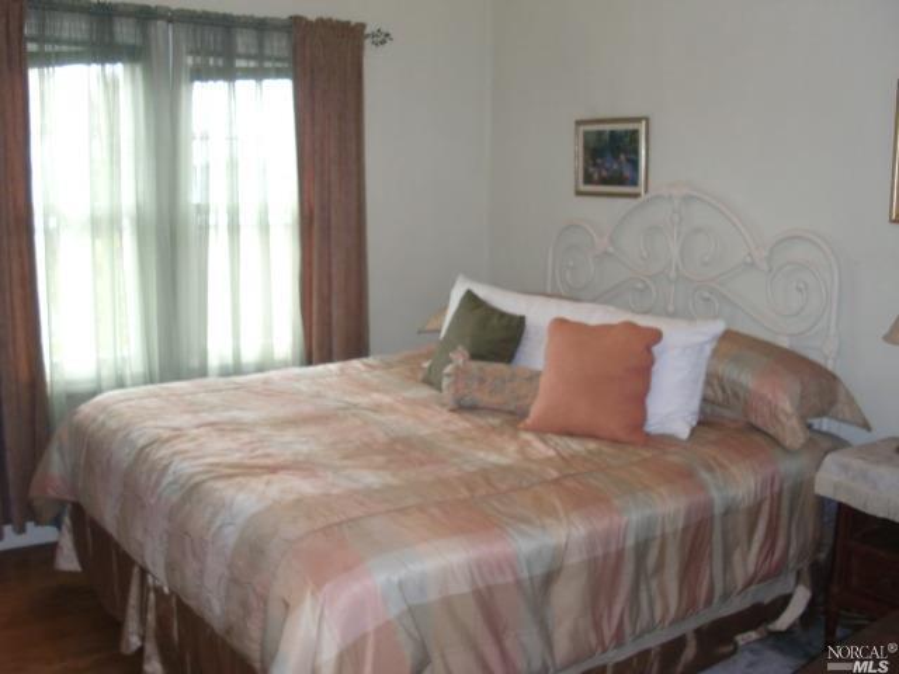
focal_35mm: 36
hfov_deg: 51.4
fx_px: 935
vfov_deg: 39.7
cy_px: 337
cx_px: 450
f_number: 2.8
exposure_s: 1/60
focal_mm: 6.3
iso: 250
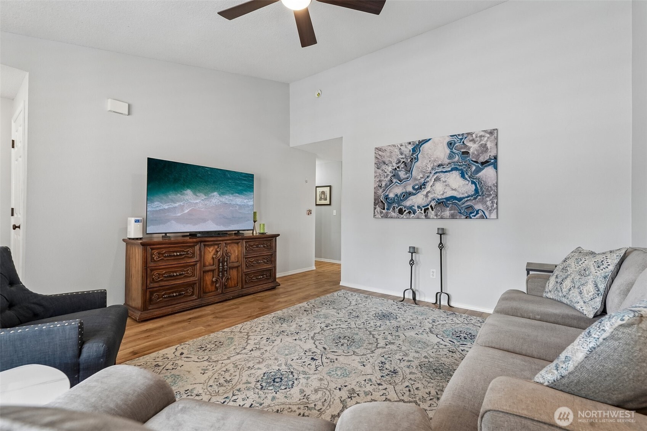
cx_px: 324
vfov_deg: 73.7
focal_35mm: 16
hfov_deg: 96.7
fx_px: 288
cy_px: 216
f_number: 8
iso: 400
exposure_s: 1/8
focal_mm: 16
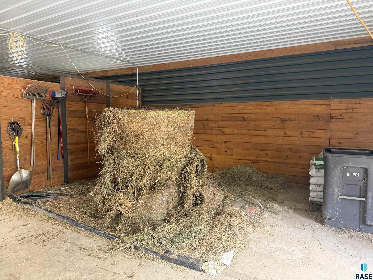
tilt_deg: -5.4
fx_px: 259
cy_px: 140
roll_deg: -0.4
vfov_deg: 56.8
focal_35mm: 24
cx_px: 186
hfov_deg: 71.6
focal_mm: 6.76
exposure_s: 1/60
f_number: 1.78
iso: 500
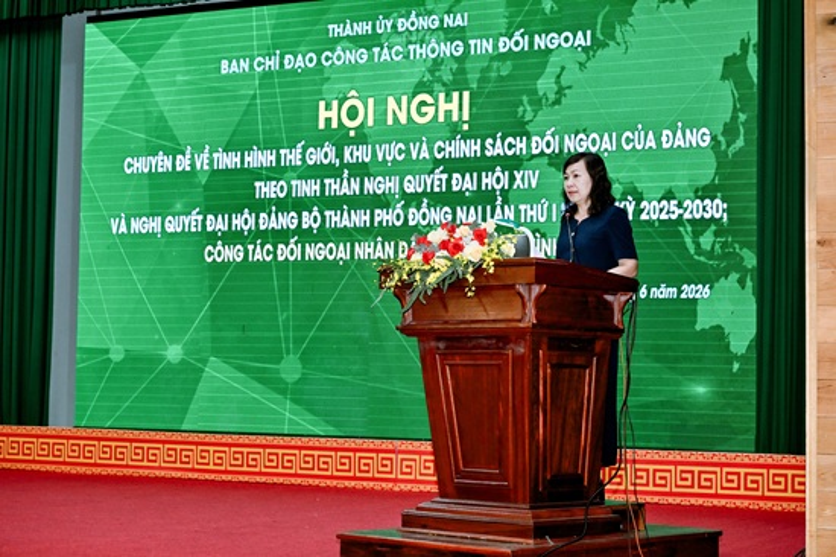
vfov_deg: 19.4
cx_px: 418
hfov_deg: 28.9
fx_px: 1625
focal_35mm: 70
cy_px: 278
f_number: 5.6
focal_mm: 70
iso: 800
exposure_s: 1/200
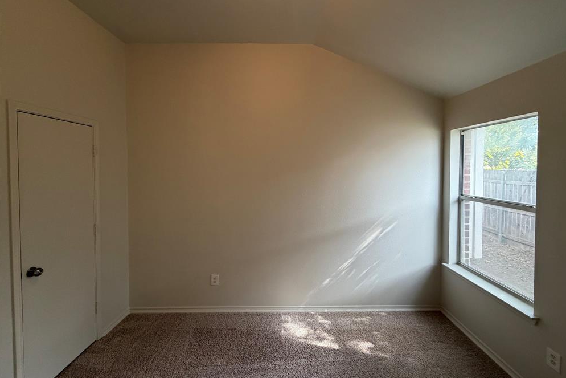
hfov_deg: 100.4
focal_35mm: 15
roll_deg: +0.8
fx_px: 236
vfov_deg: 77.2
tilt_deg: -1.7
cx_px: 289
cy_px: 172
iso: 320
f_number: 2.2
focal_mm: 2.22
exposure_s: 1/120
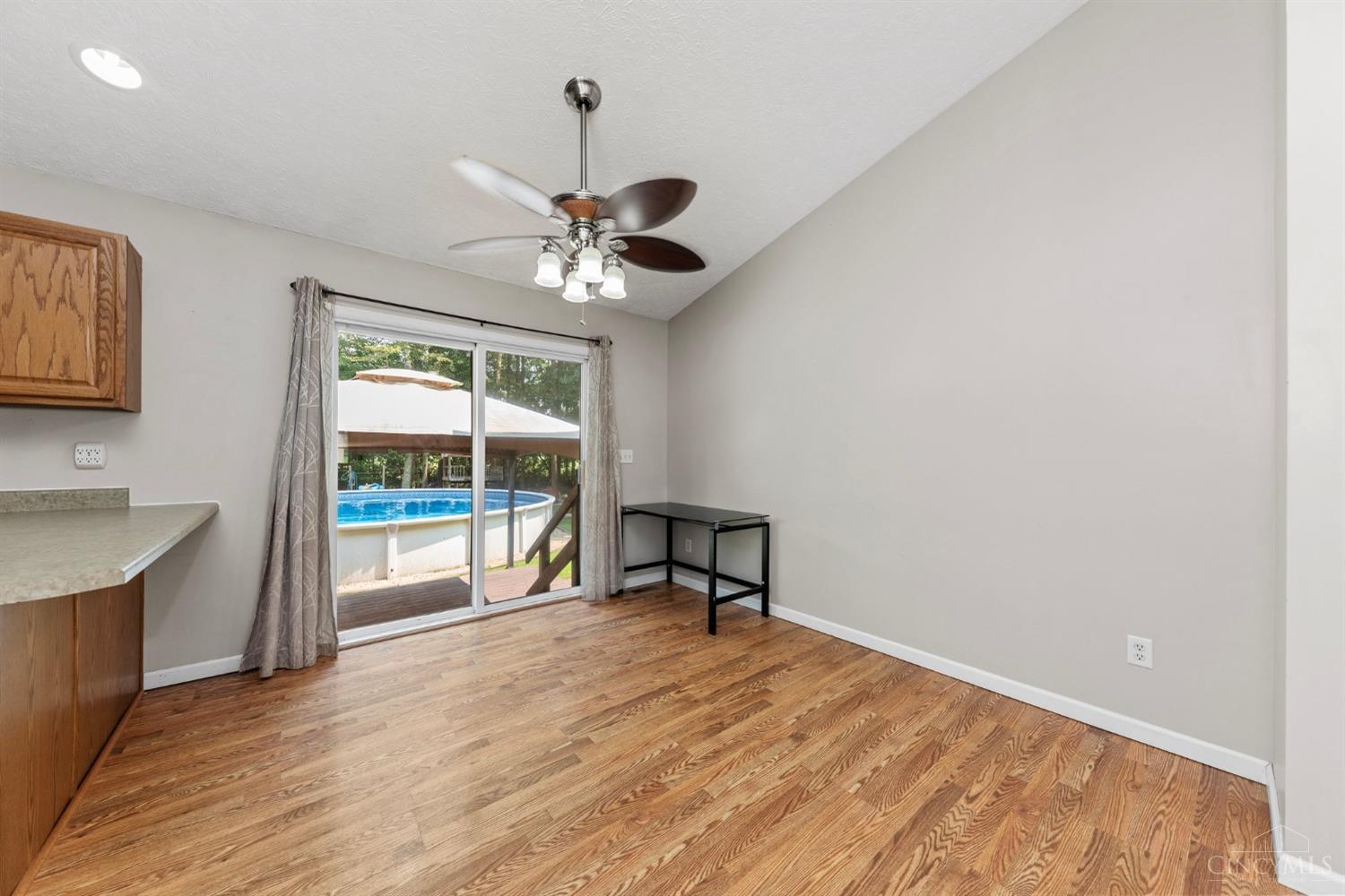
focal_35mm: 12
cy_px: 448
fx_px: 448
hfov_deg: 112.6
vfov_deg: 90.0
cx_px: 672
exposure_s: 1/25
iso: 250
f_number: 5.6
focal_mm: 12
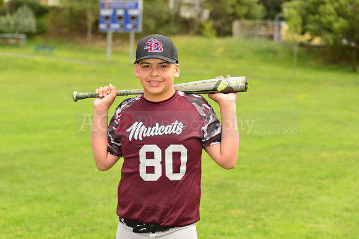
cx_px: 180
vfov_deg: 15.9
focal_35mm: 86
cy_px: 120
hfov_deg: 23.6
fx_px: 858
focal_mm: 86
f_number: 5
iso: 100
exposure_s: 1/250
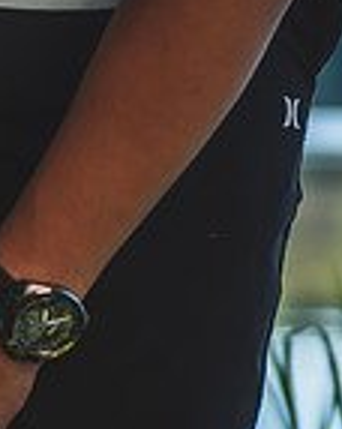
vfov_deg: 7.0
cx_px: -487
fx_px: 3512
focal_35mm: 277
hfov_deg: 5.4
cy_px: 464
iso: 100
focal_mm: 70
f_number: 2.8
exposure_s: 1/800
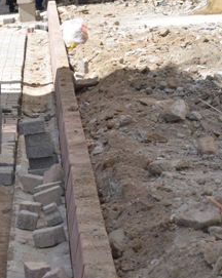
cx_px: -149
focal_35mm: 216
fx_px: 1778
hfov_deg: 7.0
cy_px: 114
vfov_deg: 9.0
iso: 100
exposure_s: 1/250
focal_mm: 52
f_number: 5.6
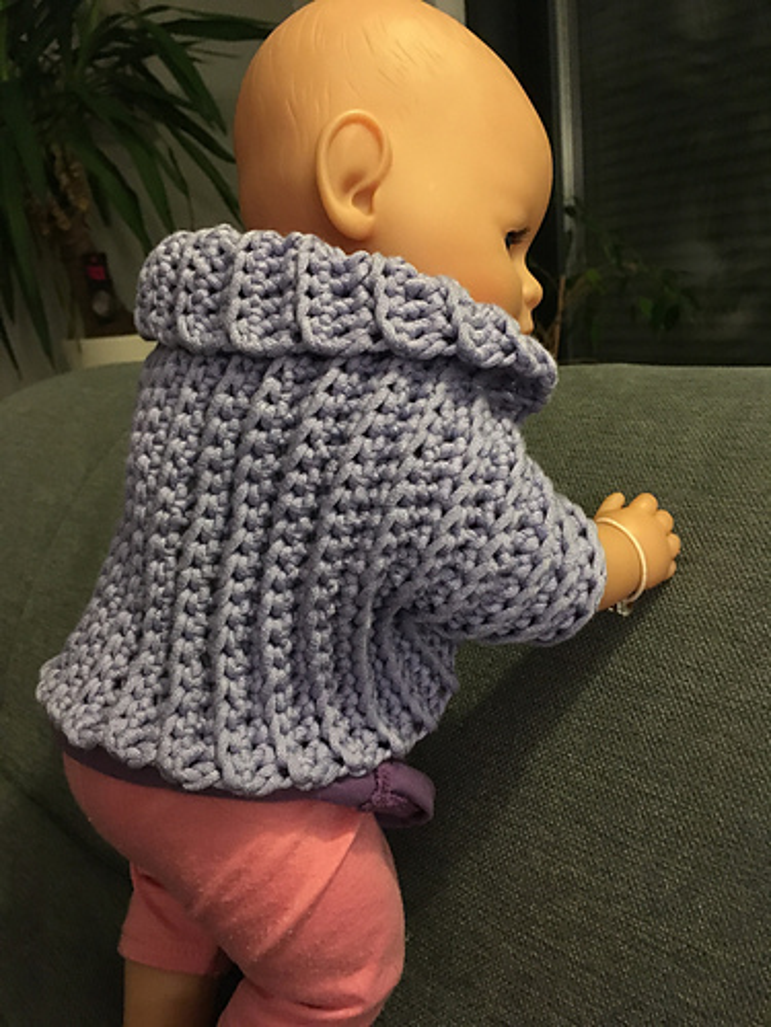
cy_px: 514
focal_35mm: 29
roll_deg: +6.3
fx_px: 861
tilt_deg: -14.6
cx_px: 386
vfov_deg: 61.7
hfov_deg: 48.2
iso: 320
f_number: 2.2
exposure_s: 1/17
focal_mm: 4.15
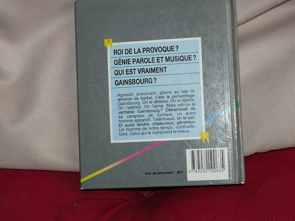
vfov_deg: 17.8
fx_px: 707
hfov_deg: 23.6
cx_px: 148
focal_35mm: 83
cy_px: 110
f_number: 2.8
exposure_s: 1/30
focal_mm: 9.2
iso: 100
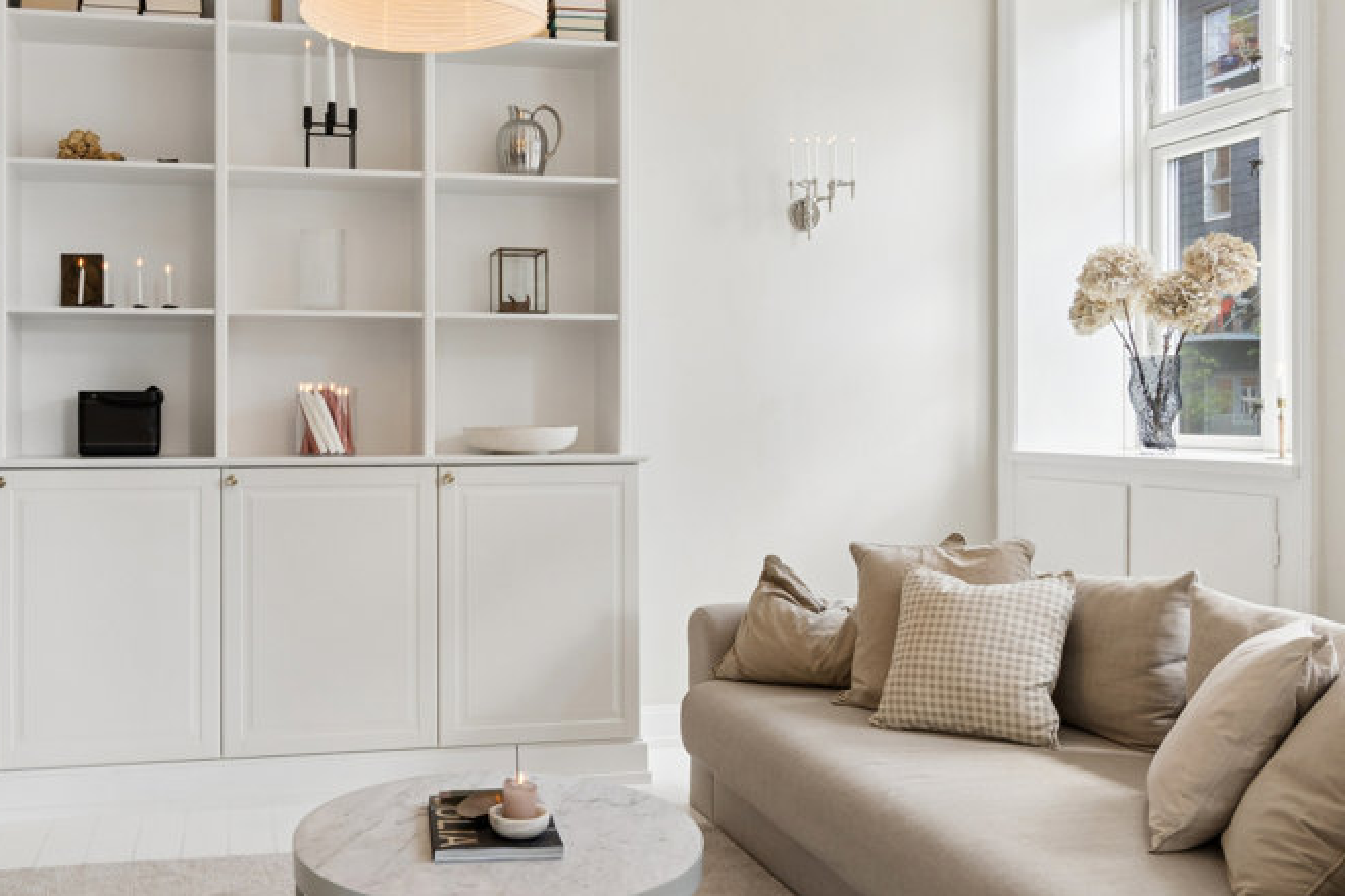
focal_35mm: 33
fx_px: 1227
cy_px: 445
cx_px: 486
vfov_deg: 40.1
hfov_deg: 56.6
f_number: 8
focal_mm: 13
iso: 200
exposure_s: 1/40
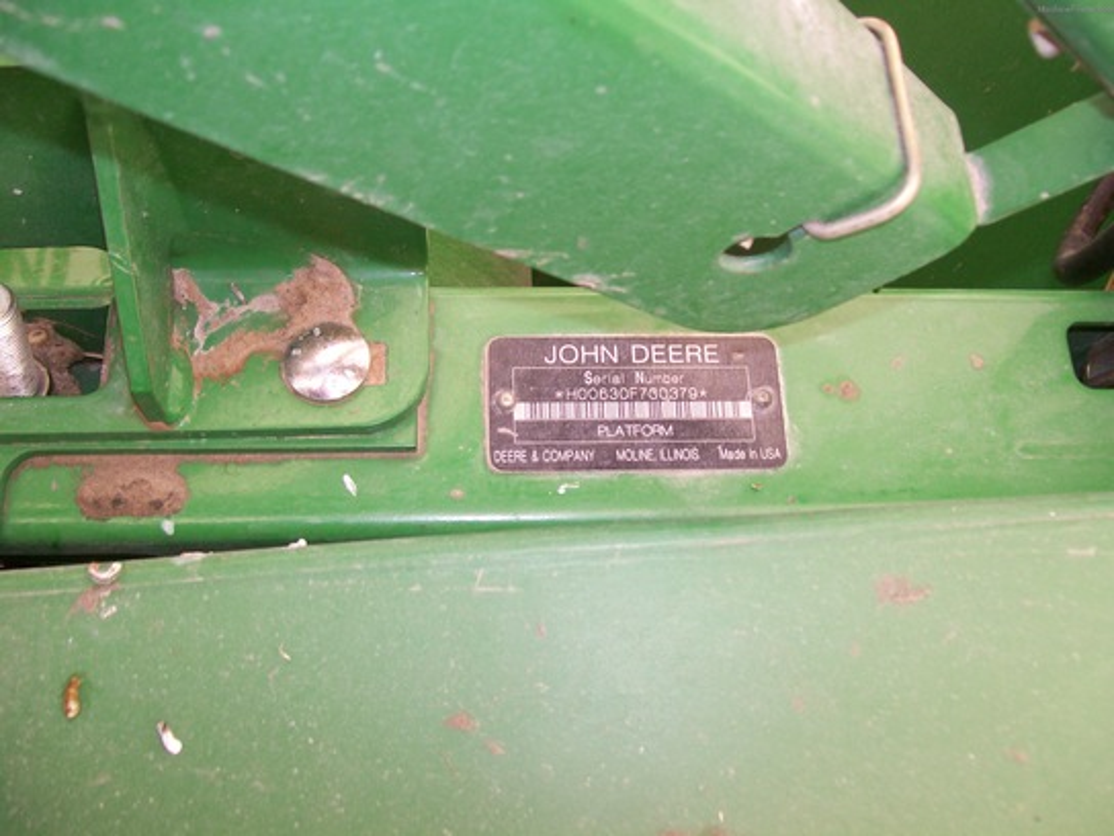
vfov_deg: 39.7
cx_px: 557
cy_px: 418
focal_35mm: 36
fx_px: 1159
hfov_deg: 51.4
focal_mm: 6
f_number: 2.7
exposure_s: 1/64
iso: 80
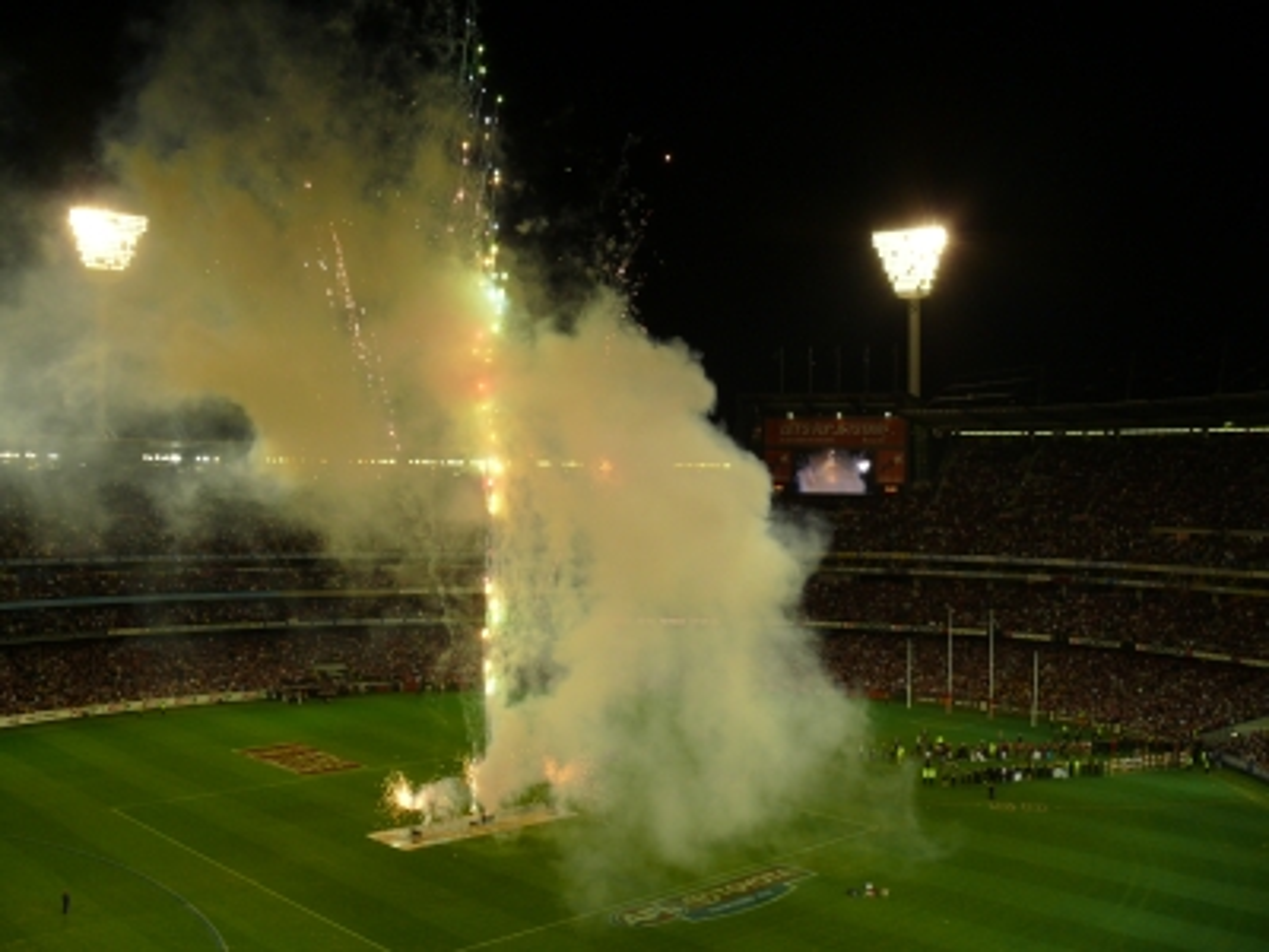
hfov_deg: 52.6
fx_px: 1283
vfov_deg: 40.7
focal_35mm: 35
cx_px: 634
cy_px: 476
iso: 100
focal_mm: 7.4
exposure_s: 1/125
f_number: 3.6
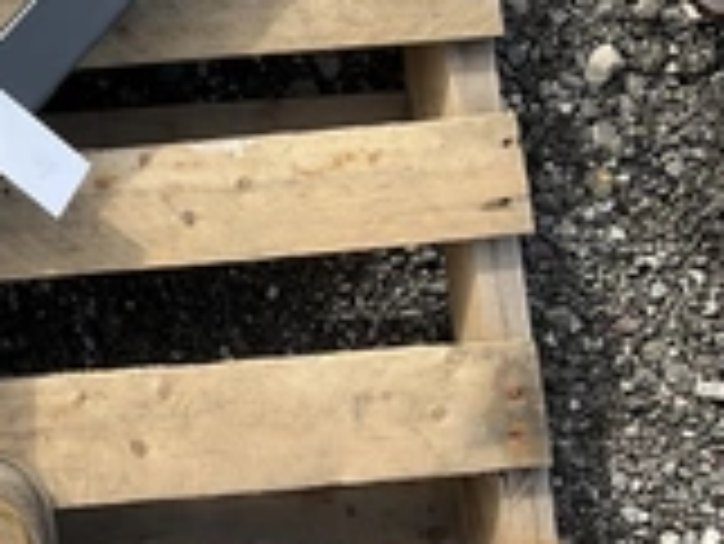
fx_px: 1507
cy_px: -45
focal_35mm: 72
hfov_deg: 24.3
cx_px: -166
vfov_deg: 19.6
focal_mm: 3
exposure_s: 1/898
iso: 25
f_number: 1.8
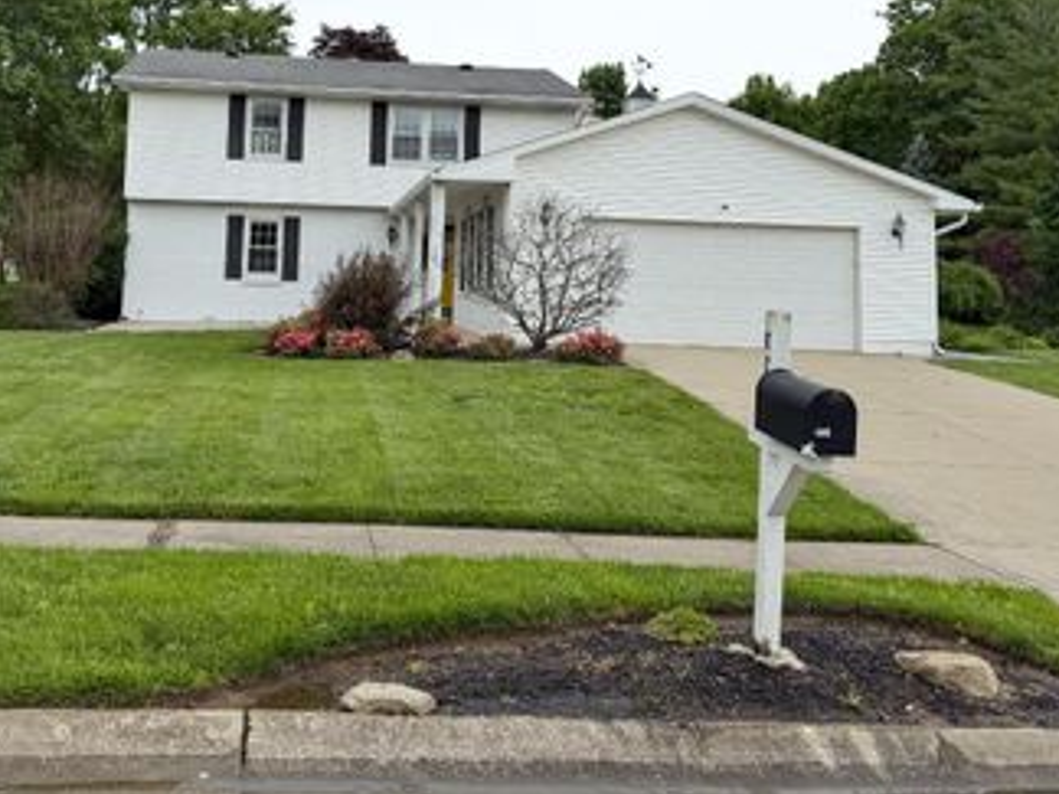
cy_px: 188
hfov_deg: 49.9
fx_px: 1132
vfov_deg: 37.6
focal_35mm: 37
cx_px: 438
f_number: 1.78
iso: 80
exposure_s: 1/1770
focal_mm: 6.76
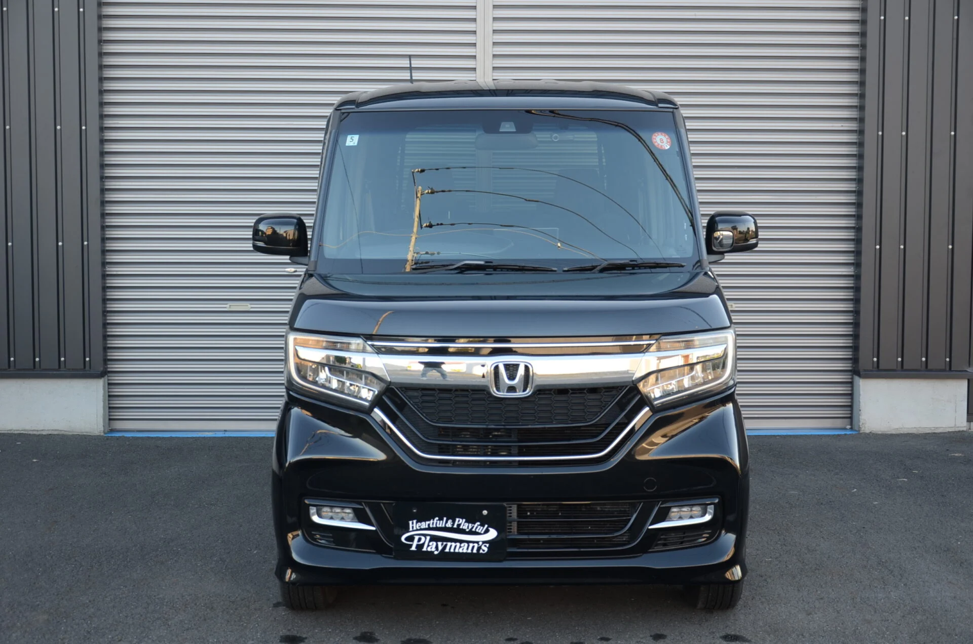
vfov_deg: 23.7
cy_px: 322
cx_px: 486
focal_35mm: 57
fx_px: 1538
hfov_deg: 35.1
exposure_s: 1/40
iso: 100
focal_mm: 38
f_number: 4.5
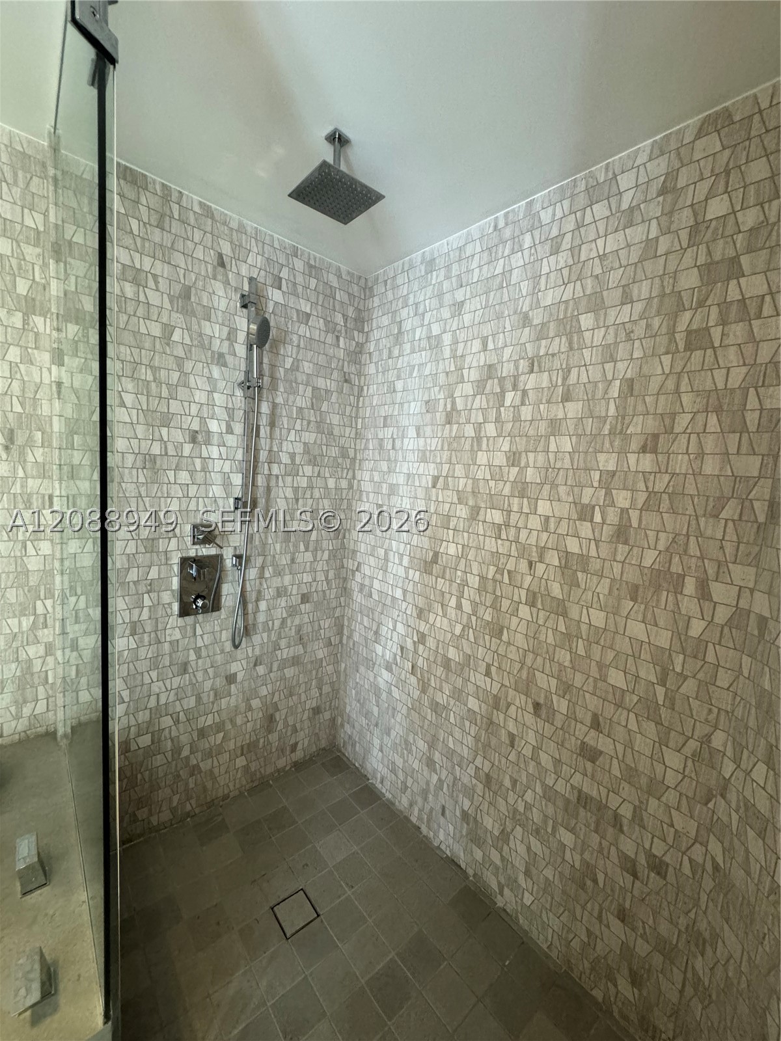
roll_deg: -4.2
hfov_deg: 85.7
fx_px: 421
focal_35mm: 14
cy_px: 520
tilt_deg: -6.1
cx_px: 390
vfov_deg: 102.1
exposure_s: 1/60
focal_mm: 2.22
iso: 400
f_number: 2.2
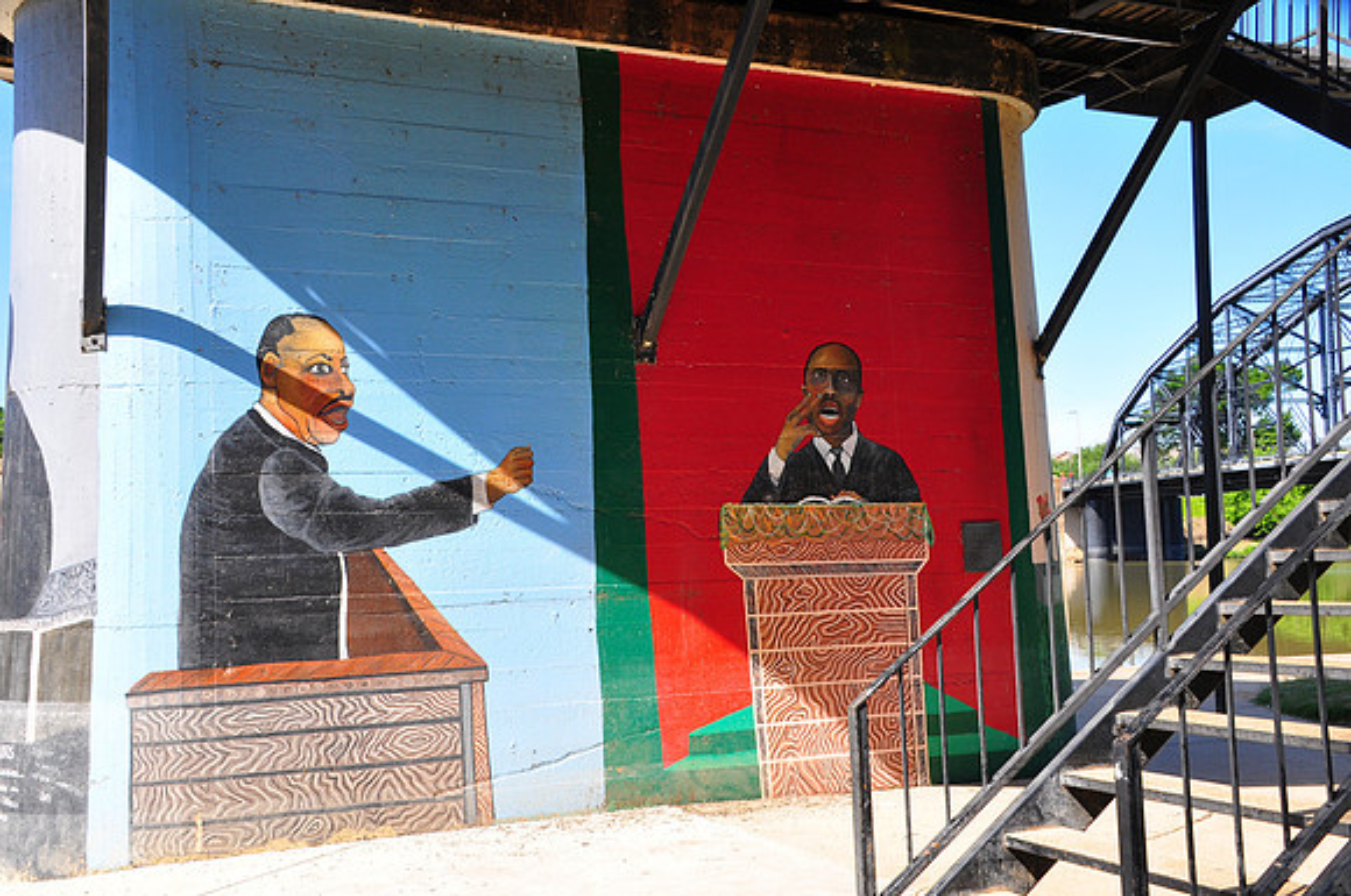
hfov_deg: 49.6
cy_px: 448
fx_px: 1462
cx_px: 676
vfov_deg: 34.1
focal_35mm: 39
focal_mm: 26
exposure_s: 1/125
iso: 250
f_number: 13
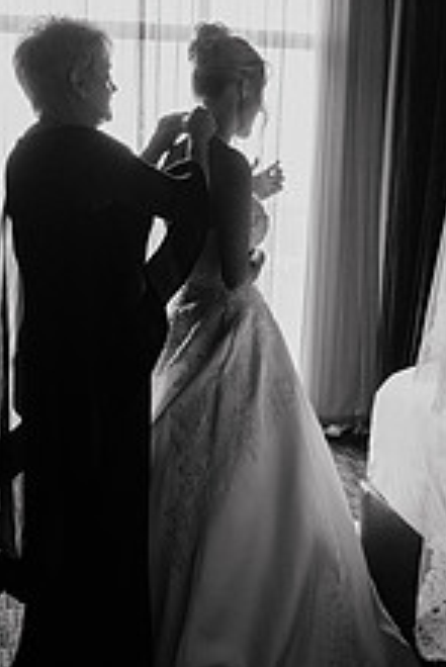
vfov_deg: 40.3
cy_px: 300
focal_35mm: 49
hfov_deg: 27.5
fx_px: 909
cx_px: 179
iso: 800
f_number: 2.8
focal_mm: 24
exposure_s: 1/200
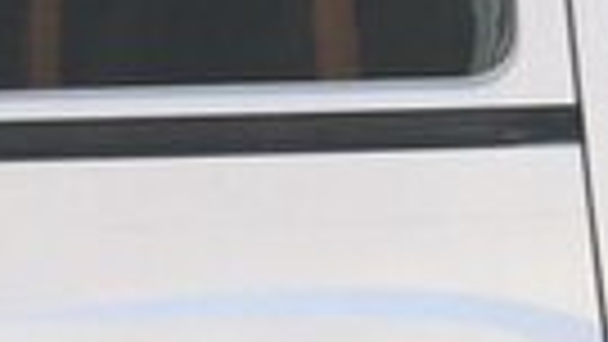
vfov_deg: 7.8
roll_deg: -0.3
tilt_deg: -13.8
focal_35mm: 155
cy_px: 205
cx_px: 1225
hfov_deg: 12.2
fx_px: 2499
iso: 25
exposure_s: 1/545
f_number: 2.2
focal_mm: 4.15
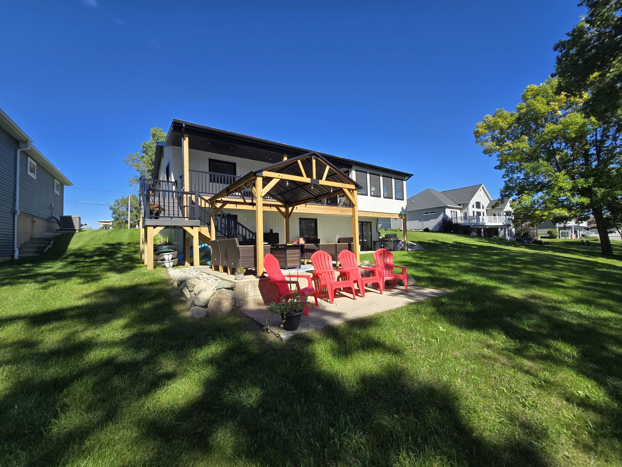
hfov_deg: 106.2
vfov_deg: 89.9
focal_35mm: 13
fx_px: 234
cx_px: 311
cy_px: 234
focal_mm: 2.2
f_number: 2.2
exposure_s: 1/1449
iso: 50
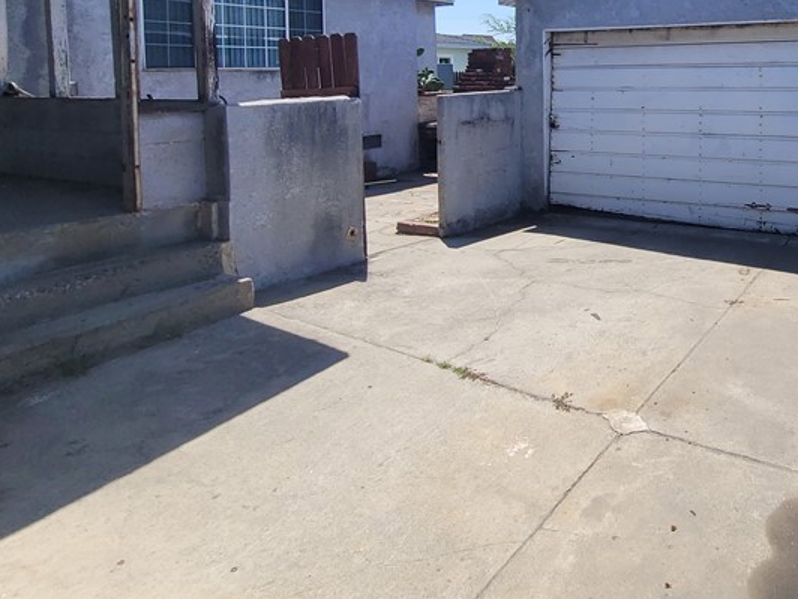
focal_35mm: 25
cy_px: 80
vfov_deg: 49.9
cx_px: 638
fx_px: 576
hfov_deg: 63.4
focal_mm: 2.2
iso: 50
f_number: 2.2
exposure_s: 1/1614
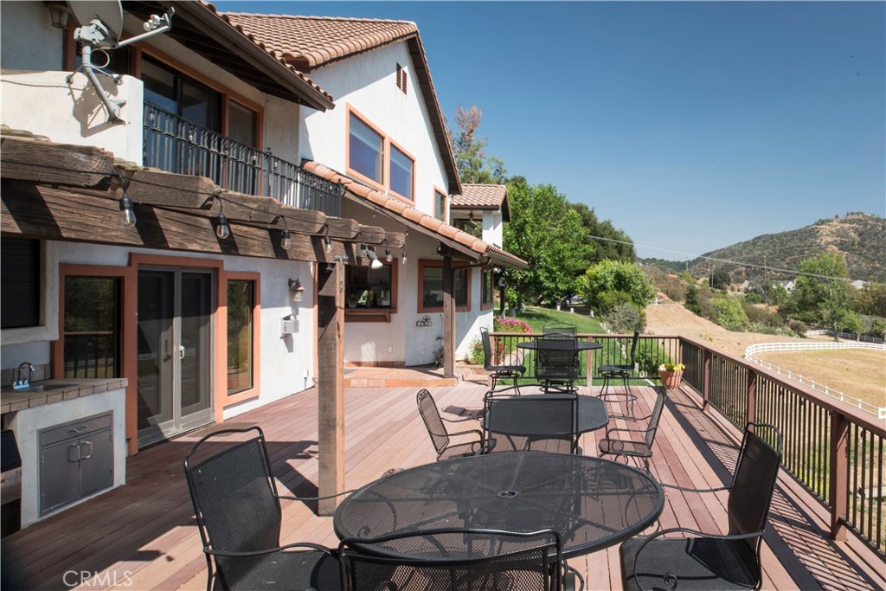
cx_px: 443
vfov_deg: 53.1
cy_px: 296
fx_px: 591
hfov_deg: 73.7
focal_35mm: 24
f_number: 22
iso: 200
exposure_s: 1/15
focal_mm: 24
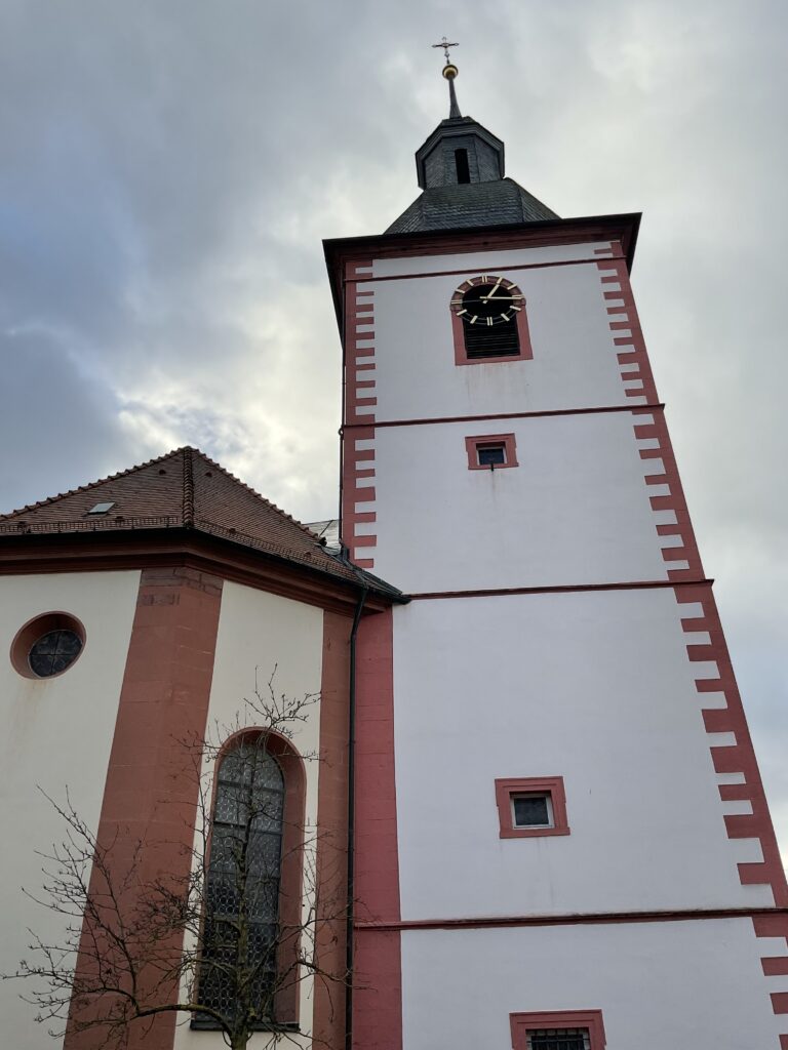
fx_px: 880
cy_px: 525
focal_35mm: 29
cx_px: 394
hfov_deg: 48.2
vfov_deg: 61.7
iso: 16
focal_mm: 3
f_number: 1.8
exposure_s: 1/1342
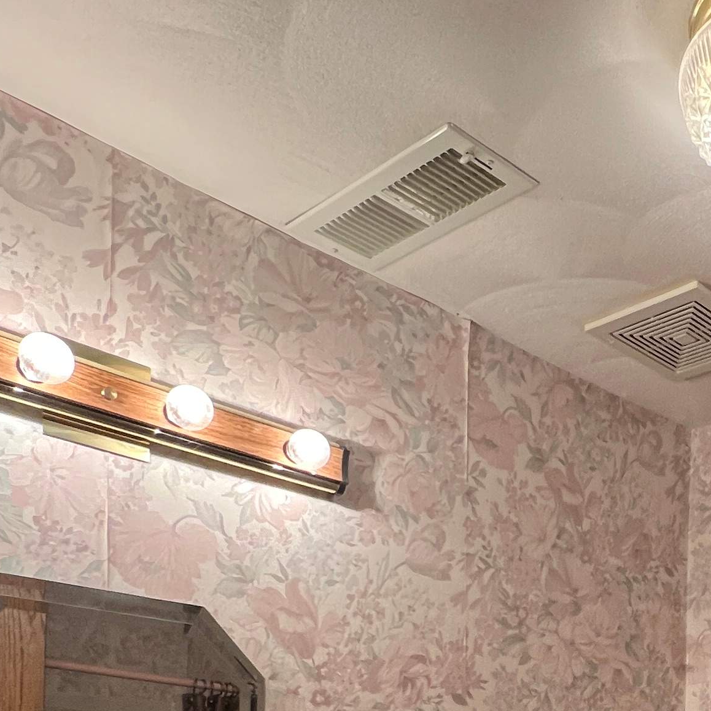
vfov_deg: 34.9
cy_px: 815
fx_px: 930
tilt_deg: +1.3
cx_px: 705
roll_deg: -0.6
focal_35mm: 40
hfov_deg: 37.6
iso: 160
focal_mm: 1.57
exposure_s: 1/120
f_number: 1.8
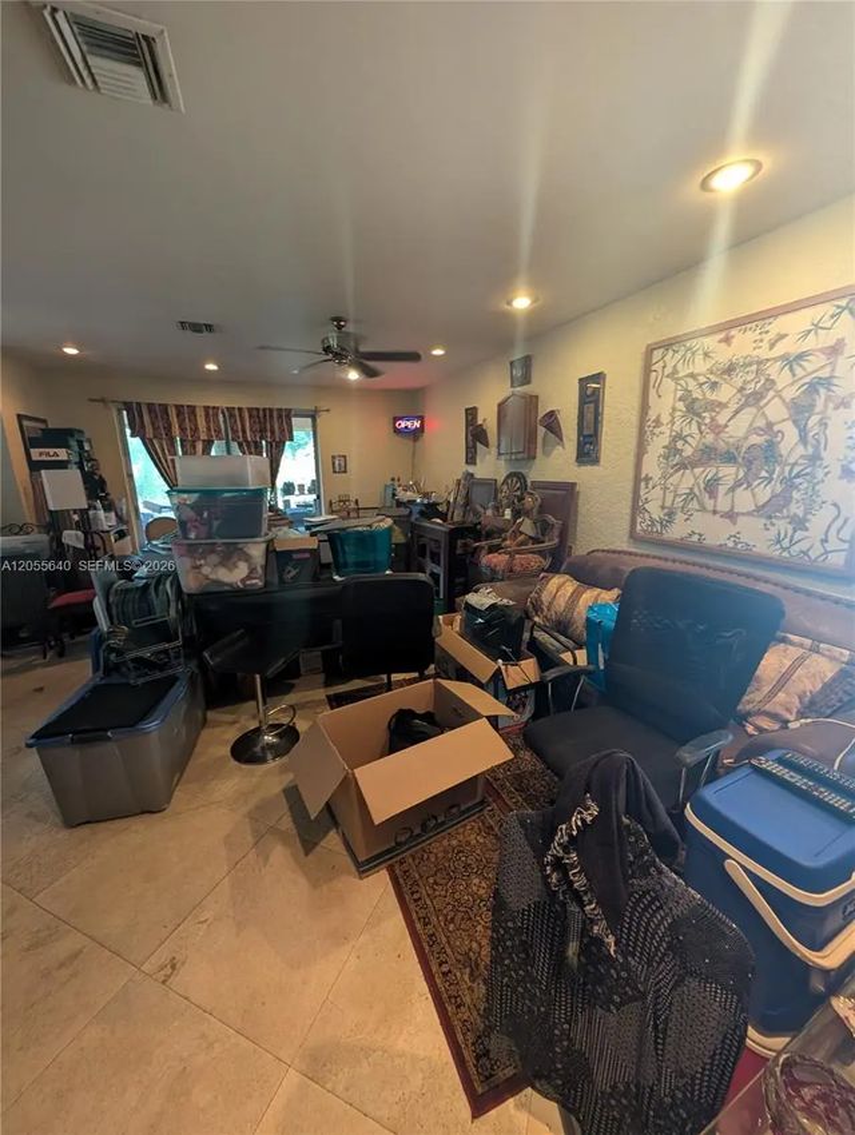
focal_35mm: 12
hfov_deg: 94.6
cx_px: 428
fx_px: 394
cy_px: 568
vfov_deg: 110.5
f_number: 1.7
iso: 302
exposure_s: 1/40
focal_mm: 2.02
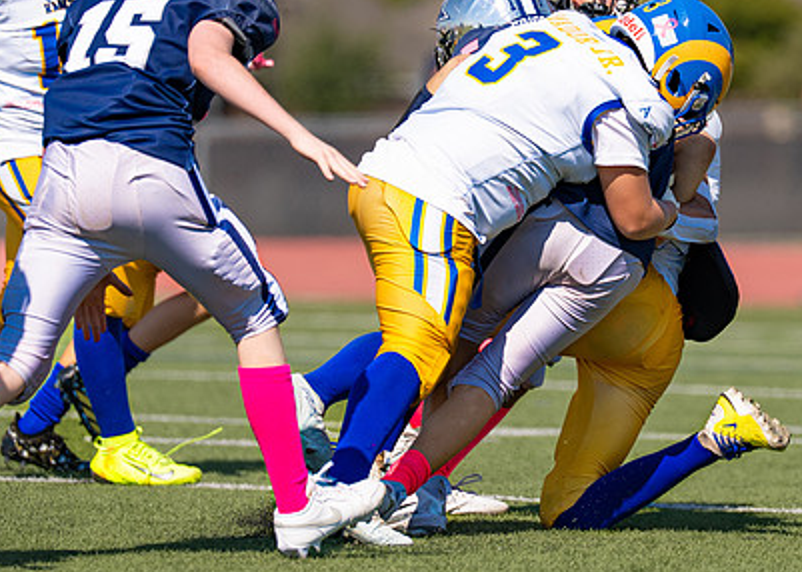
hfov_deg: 3.9
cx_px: 653
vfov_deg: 2.8
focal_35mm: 521
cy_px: 189
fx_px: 11861
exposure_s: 1/3200
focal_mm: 200
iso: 125
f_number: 2.8
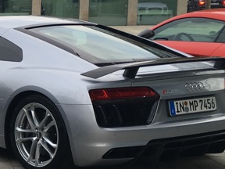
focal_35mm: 103
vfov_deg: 14.4
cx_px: -135
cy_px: 97
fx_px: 669
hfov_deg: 16.9
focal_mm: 4.15
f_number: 2.2
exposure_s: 1/149
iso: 25
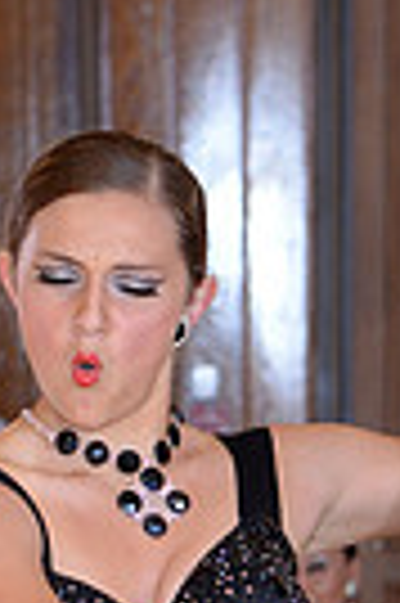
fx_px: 7068
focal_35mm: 423
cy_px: 1076
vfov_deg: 4.8
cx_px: 321
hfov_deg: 3.2
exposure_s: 1/250
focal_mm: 98
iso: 1250
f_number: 5.6
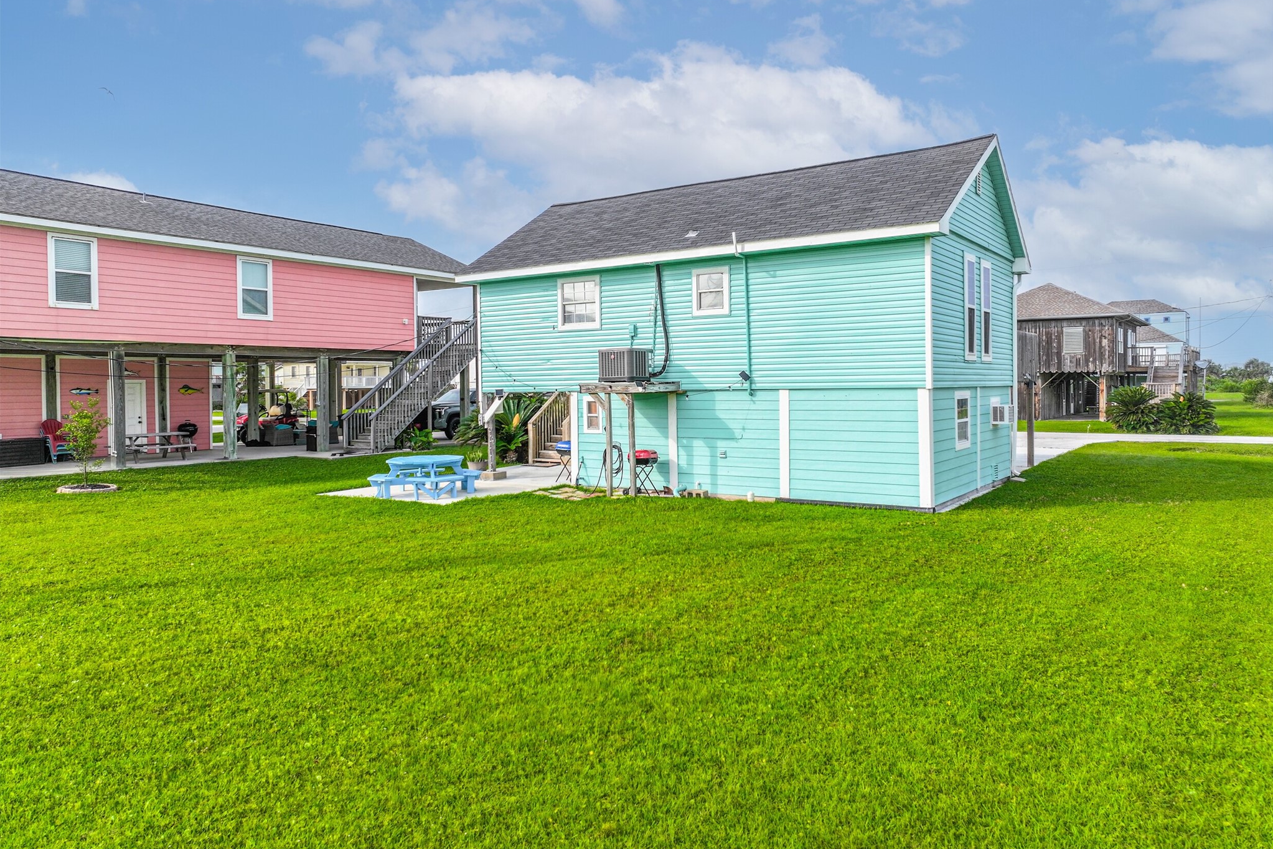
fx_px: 884
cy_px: 389
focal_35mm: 25
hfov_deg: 71.5
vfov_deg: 51.2
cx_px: 637
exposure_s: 1/1250
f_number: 2.8
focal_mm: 12.29
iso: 100
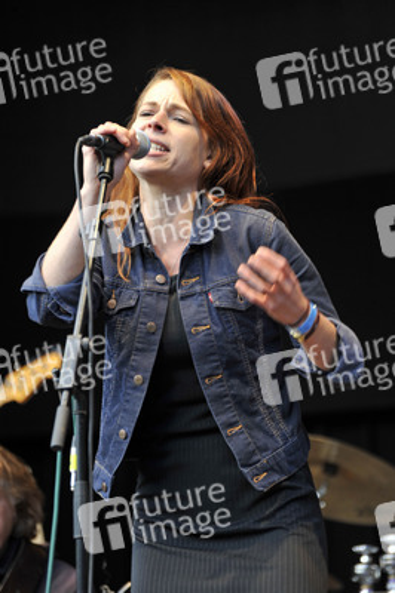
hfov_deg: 6.0
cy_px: 296
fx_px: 3792
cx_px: 198
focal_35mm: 230
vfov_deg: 9.0
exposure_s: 1/160
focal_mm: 230
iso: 400
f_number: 5.3
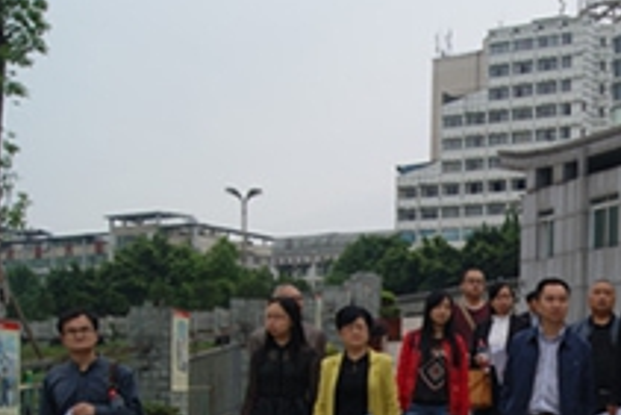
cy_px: 427
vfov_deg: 20.5
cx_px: 586
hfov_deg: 29.8
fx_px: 1105
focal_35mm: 64
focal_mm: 18
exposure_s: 1/80
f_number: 9
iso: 100
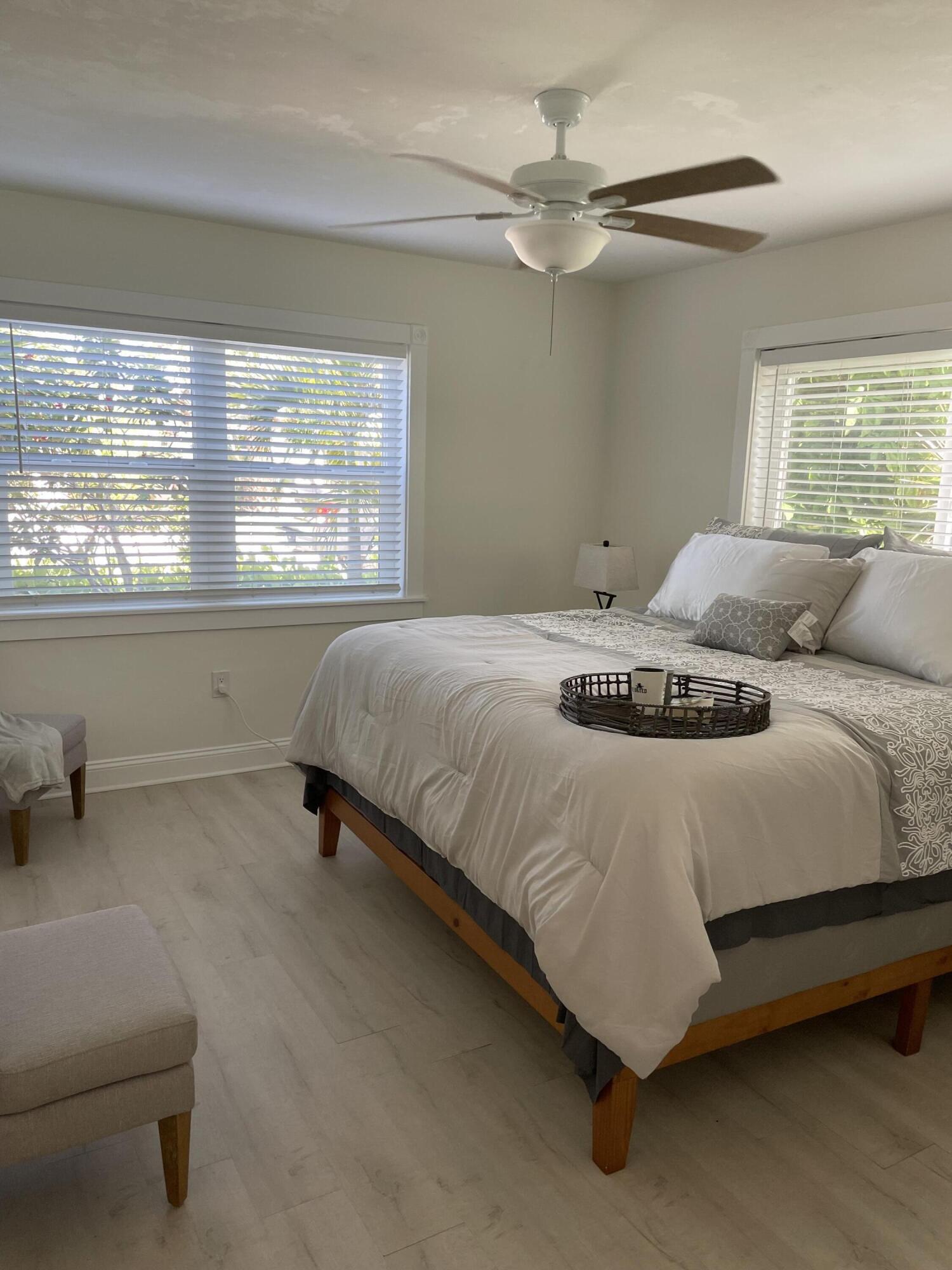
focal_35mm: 26
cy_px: 635
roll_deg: -2.2
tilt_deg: -8.0
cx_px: 476
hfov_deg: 53.1
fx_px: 953
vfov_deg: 67.3
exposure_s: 1/60
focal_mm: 4.2
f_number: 1.6
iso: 80
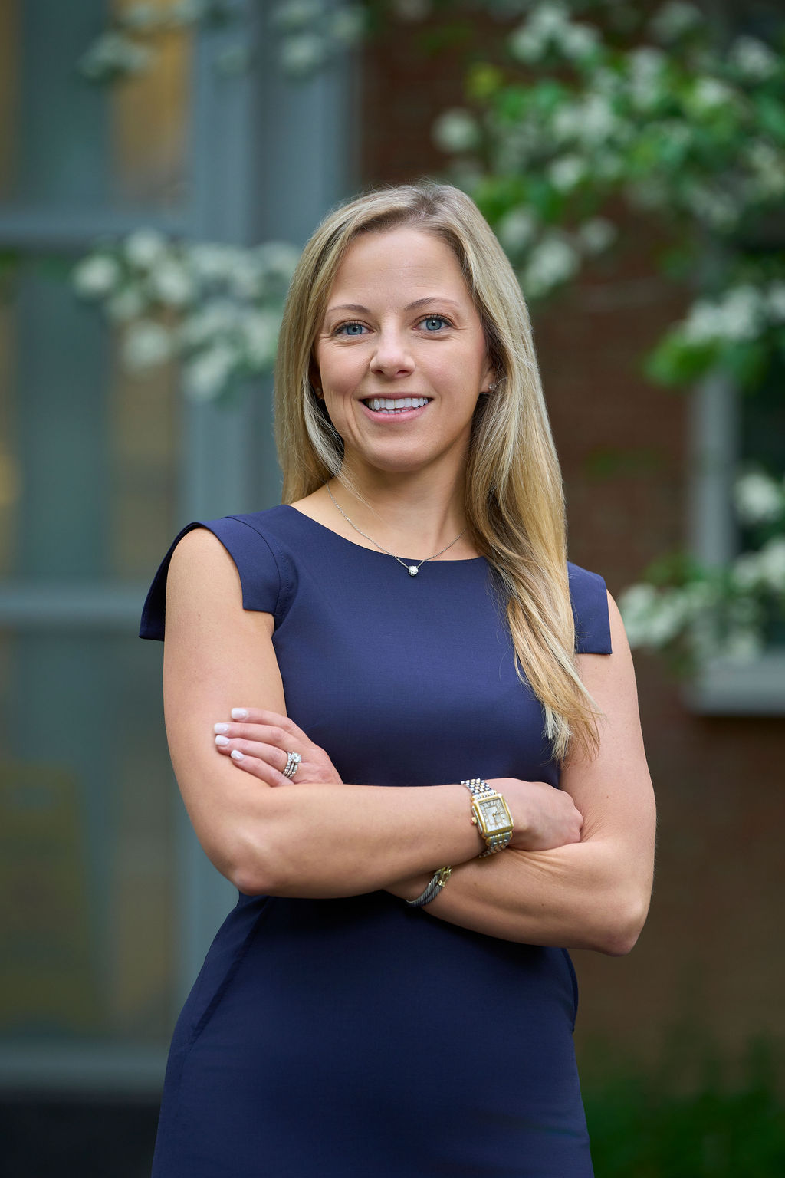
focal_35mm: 176
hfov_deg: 7.8
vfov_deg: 11.7
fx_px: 5756
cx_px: 392
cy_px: 589
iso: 640
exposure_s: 1/200
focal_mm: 176
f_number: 4
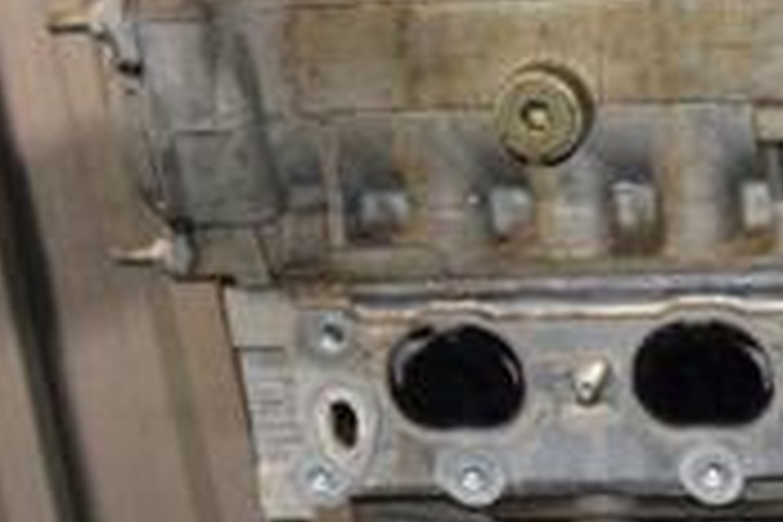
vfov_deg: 12.2
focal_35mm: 109
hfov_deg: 18.1
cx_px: 878
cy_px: 706
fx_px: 2365
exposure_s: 1/60
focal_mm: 21
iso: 800
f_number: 5
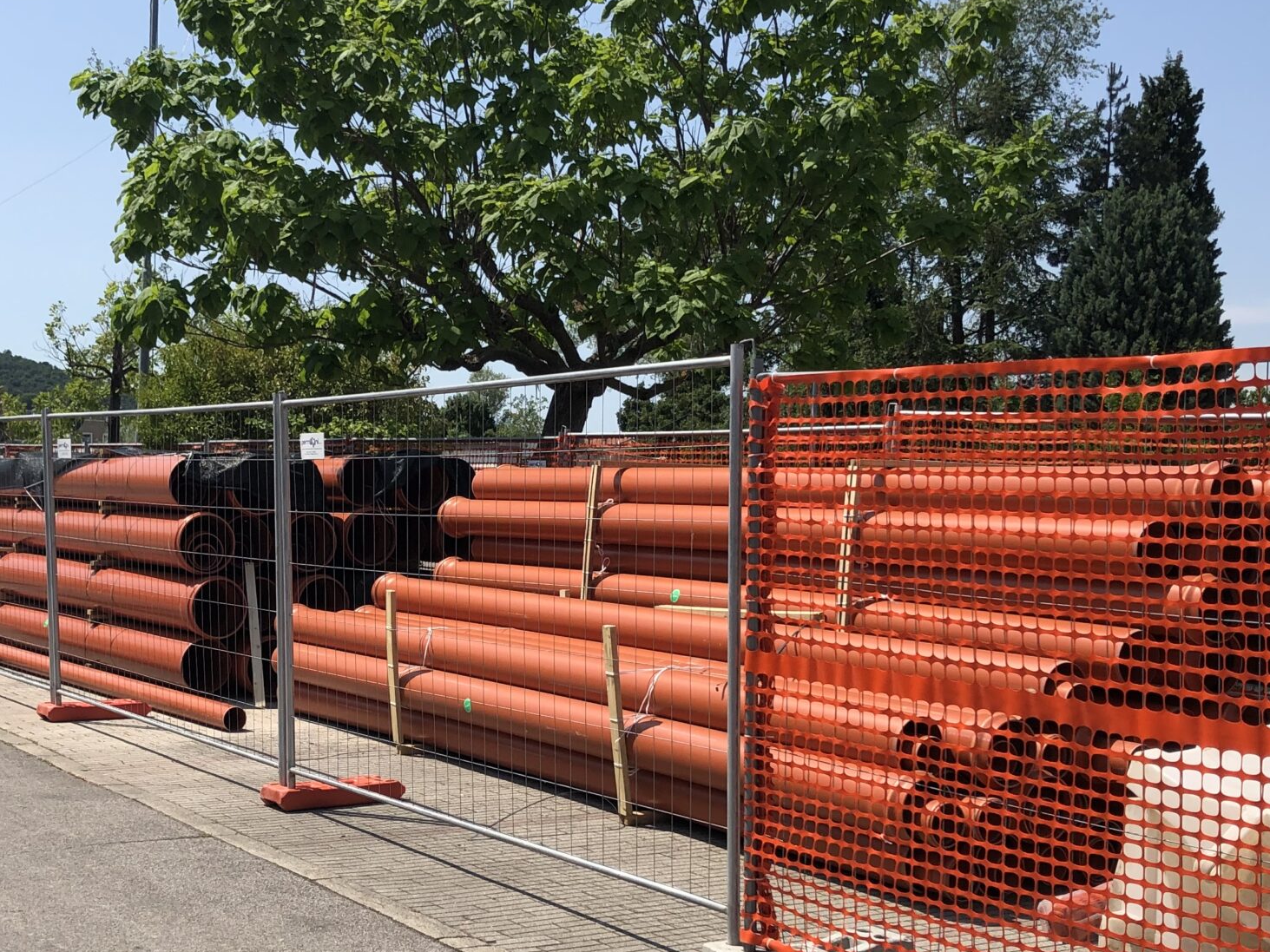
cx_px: 485
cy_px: 601
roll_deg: -0.2
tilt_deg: -3.4
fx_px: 1798
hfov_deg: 38.7
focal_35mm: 49
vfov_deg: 29.5
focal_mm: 3.99
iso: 20
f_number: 1.8
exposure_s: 1/2288
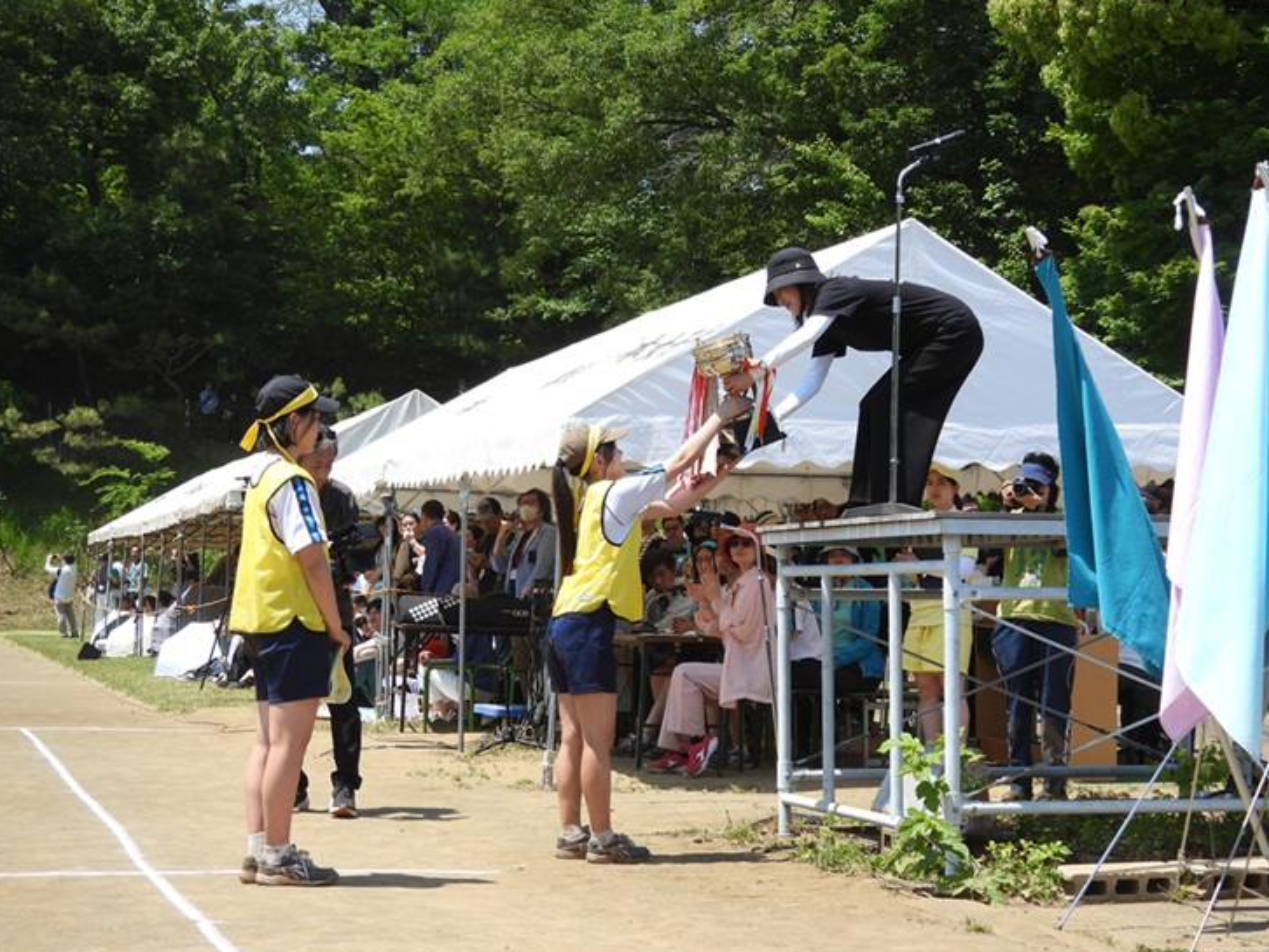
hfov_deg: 25.7
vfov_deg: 19.4
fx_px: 2787
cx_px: 633
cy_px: 479
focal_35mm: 76
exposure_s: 1/800
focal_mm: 13.4
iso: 100
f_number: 3.5
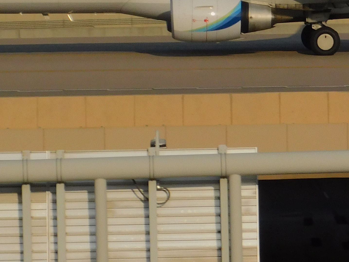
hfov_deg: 4.6
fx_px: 4344
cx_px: 350
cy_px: -56
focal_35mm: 431
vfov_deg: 3.4
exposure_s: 1/400
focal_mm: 23.7
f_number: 10
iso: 125
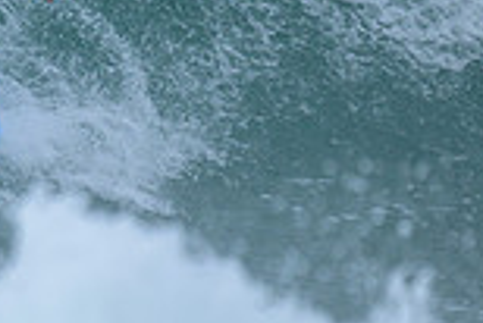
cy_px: 58
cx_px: -367
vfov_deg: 0.5
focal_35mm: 3006
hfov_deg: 0.7
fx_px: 40368
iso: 450
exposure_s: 1/2000
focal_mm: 800
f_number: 6.3
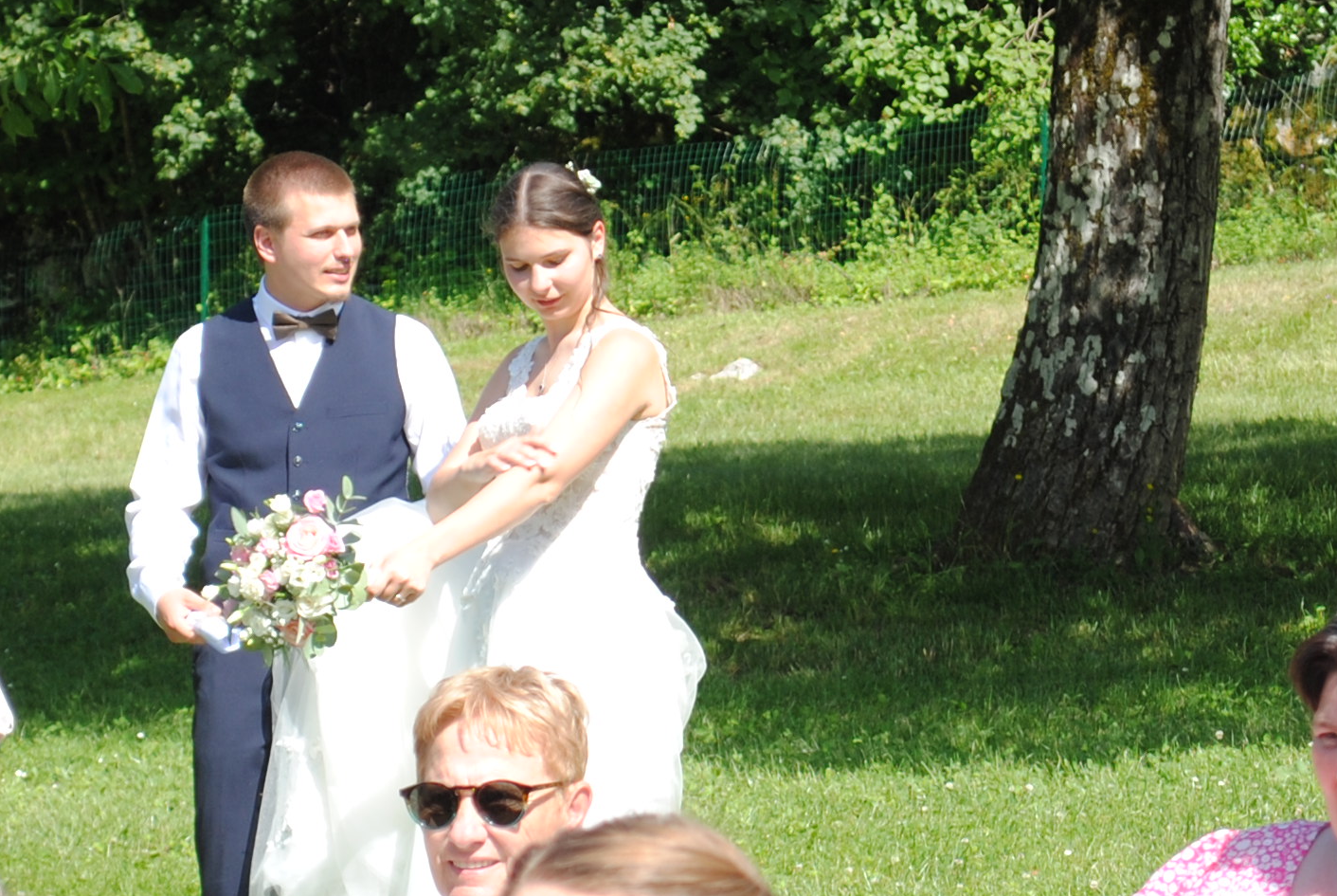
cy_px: 407
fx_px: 8418
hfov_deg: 9.1
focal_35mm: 226
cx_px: 635
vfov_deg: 6.1
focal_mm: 55
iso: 100
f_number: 8
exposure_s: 1/200
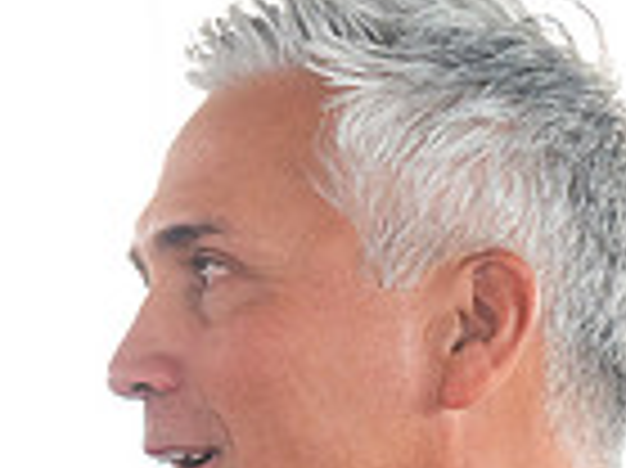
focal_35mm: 525
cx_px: -623
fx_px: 9486
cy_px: 800
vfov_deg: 2.8
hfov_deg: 3.7
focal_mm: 110
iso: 1250
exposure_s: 1/200
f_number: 5
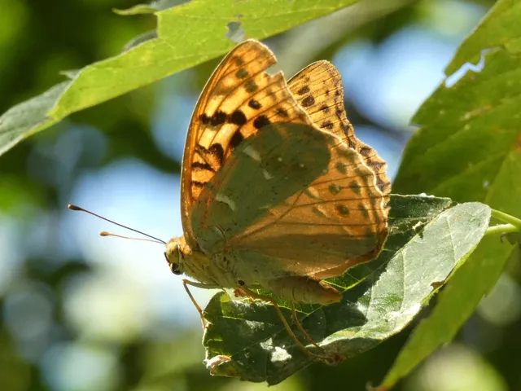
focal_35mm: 300
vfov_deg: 5.0
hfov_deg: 6.6
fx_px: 4515
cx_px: 260
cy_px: 196
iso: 400
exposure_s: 1/80
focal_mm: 53.8
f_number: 5.5
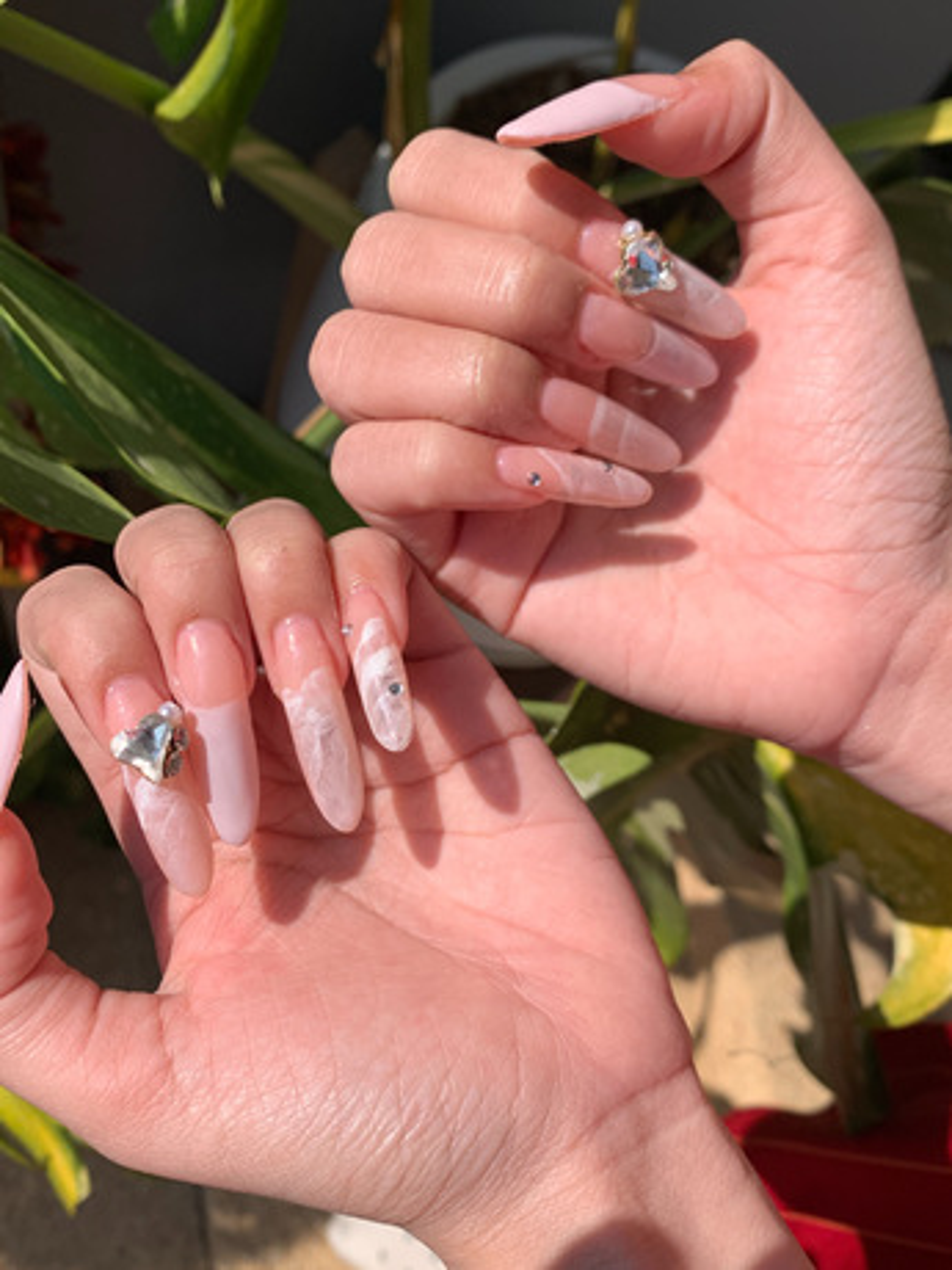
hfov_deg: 53.1
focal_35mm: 26
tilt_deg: -66.1
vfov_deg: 67.3
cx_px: 476
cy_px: 635
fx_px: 953
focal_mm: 4.25
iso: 25
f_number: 1.8
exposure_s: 1/3401
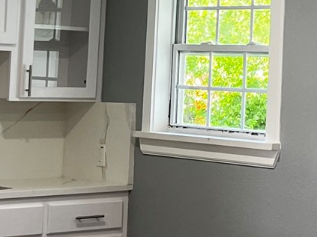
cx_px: 459
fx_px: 1154
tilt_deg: +1.7
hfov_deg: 14.7
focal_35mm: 126
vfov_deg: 11.7
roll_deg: -1.2
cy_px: 43
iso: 100
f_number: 1.5
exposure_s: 1/120
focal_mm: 5.7
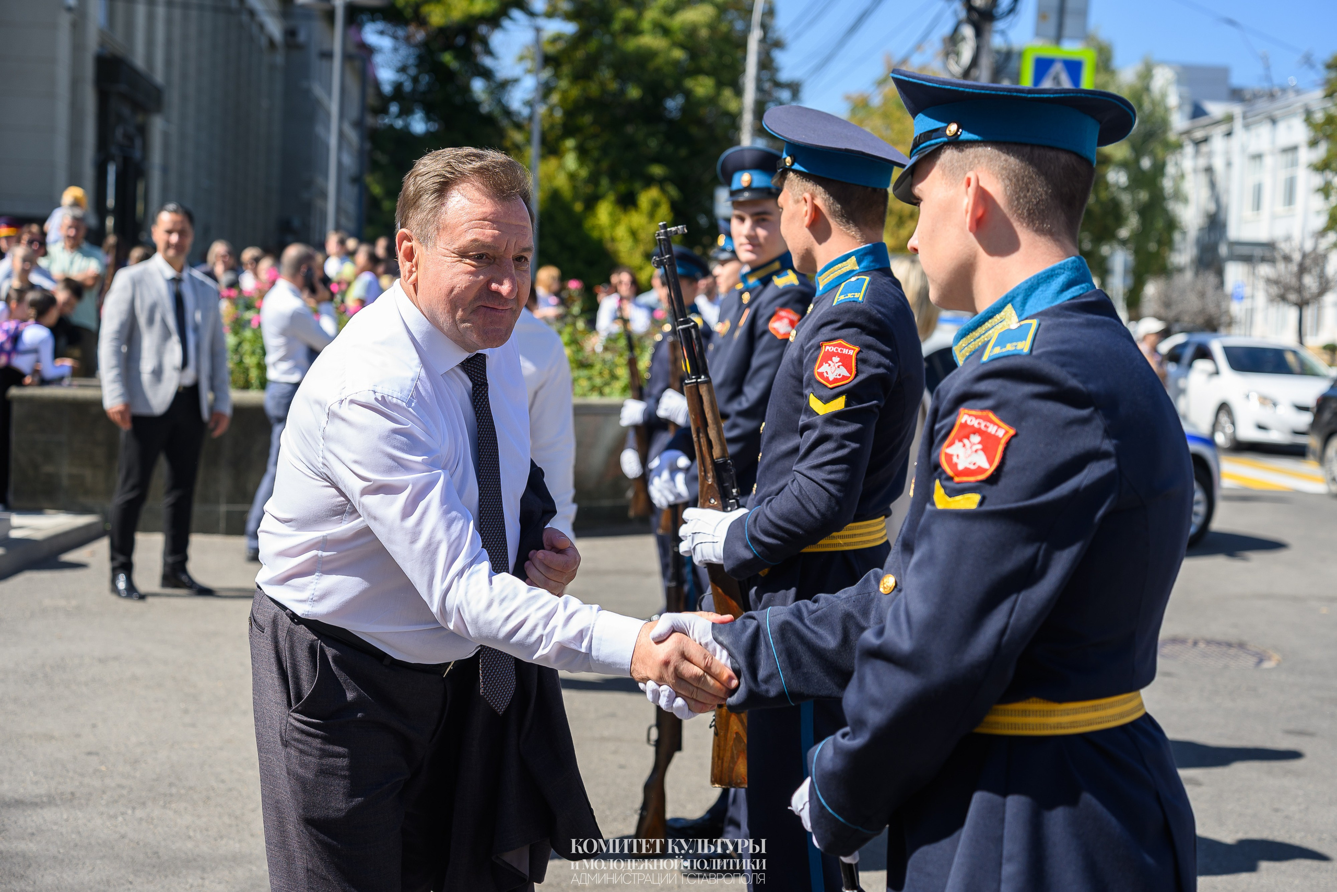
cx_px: 668
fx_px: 1820
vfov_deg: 27.5
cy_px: 446
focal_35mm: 49
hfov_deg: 40.3
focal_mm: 49
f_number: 3.5
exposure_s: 1/640
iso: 100
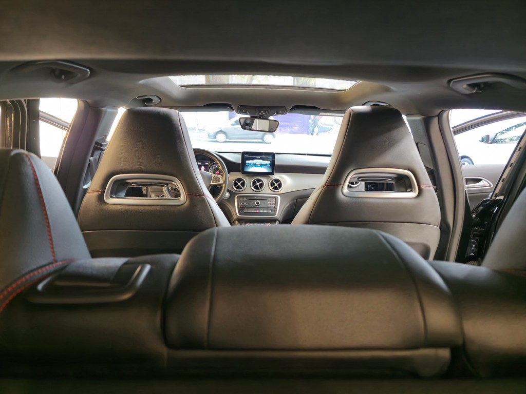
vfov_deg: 58.9
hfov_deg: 73.9
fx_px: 349
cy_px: 197
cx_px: 263
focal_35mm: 23
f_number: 1.7
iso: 320
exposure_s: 1/40
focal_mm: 6.3
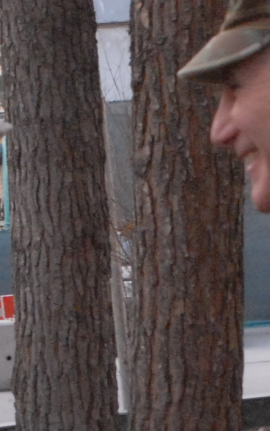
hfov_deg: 7.1
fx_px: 2177
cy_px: 411
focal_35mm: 185
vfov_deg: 11.2
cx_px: 233
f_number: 5.6
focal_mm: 22
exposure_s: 1/125
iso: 1000
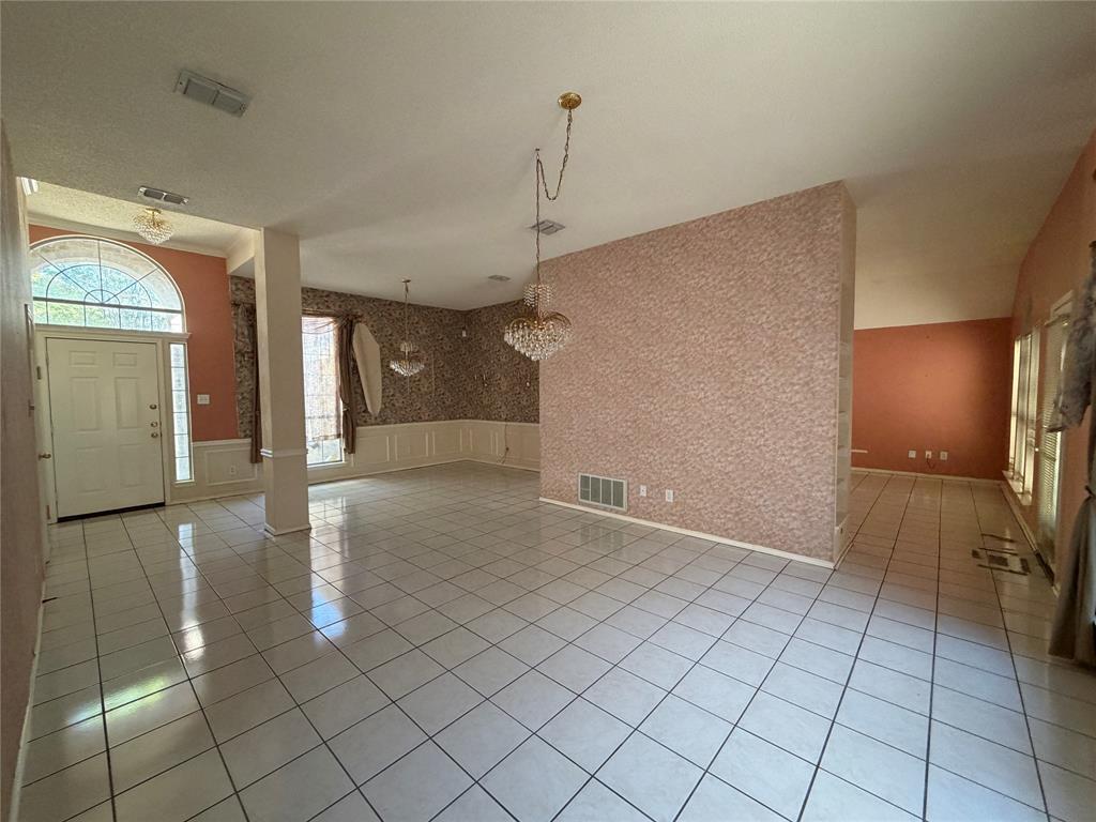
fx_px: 443
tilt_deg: -4.0
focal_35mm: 14
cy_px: 411
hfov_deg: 102.1
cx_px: 548
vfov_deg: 85.7
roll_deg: -0.1
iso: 320
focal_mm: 2.22
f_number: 2.2
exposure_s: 1/60
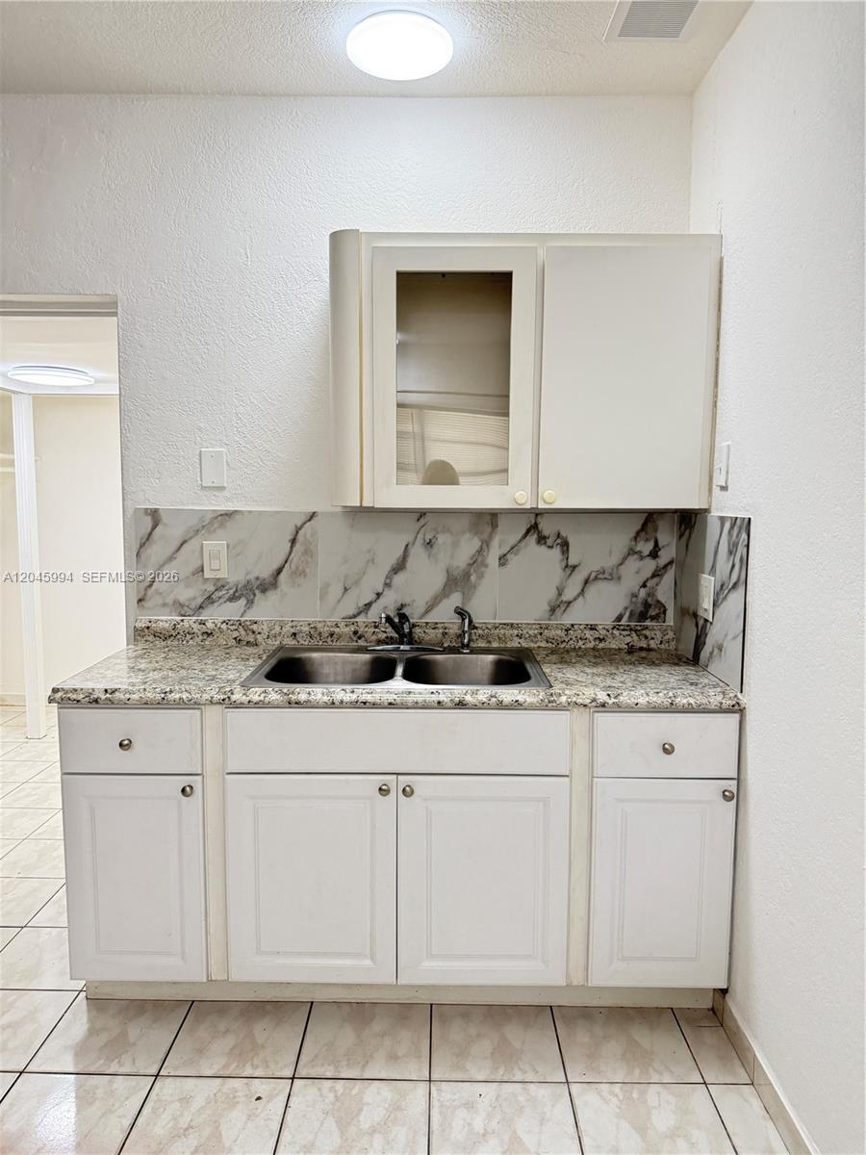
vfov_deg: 71.6
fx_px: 801
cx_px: 433
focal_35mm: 24
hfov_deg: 56.8
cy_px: 578
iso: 400
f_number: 1.78
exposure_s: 1/120
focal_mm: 6.76
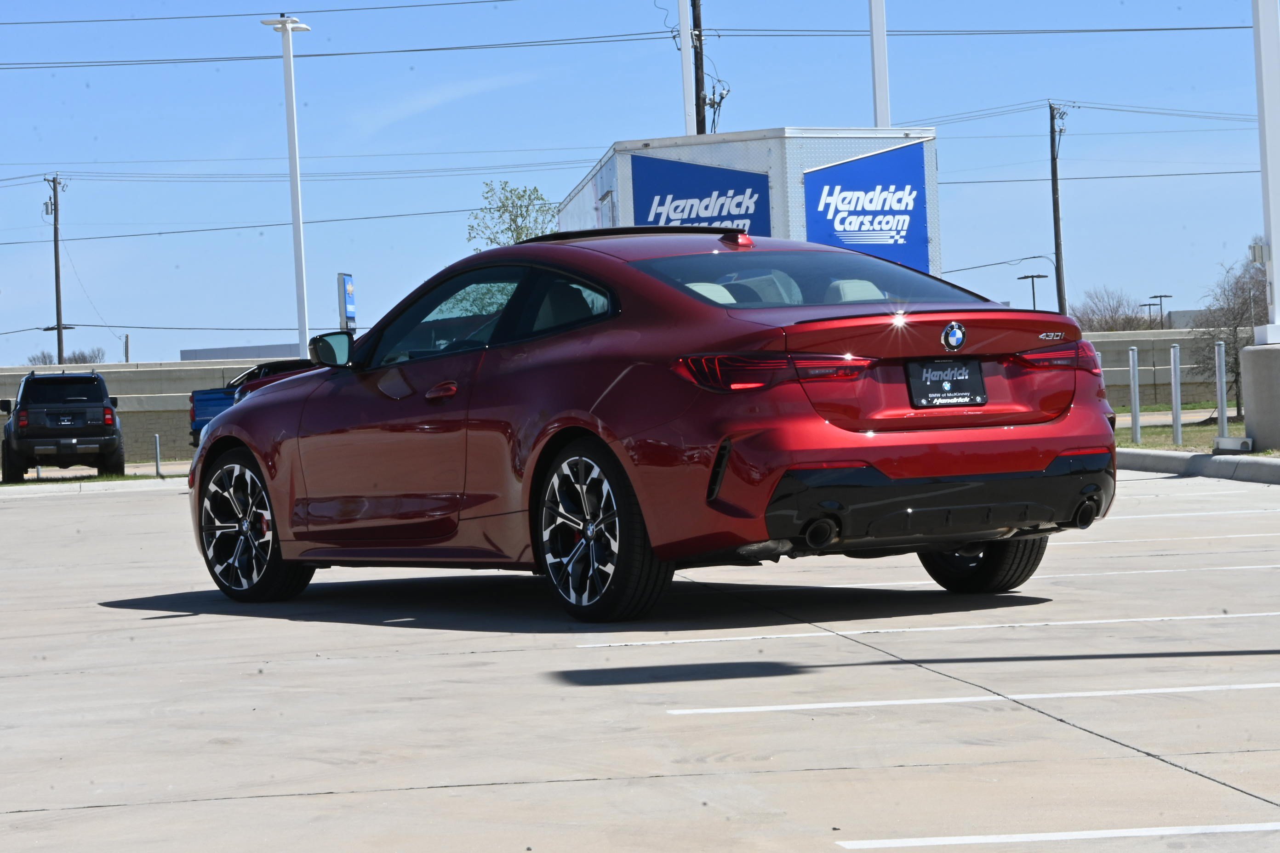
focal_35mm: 98
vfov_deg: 14.0
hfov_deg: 20.9
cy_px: 426
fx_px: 3466
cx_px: 640
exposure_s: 1/60
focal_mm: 65
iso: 320
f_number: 32
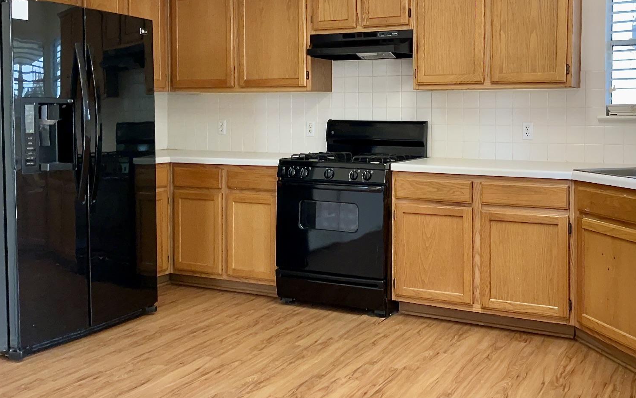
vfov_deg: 34.2
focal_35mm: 37
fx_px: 641
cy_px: 136
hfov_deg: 52.1
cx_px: 406
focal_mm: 3
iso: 50
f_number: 1.8
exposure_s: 1/60
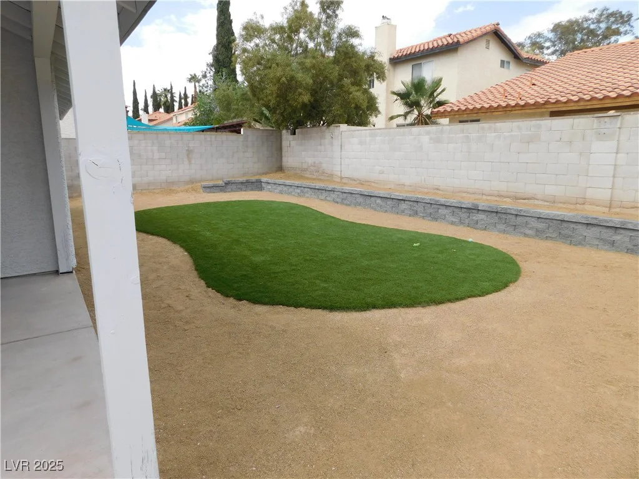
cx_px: 320
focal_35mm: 23
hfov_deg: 73.9
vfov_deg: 58.9
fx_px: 425
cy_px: 240
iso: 125
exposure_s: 1/1000
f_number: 3
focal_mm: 4
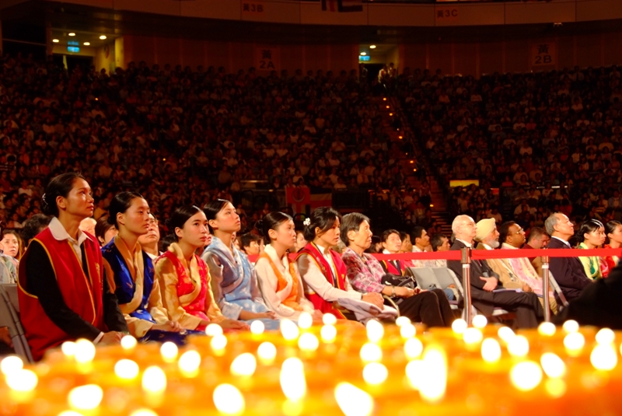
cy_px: 208
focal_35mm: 75
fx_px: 1297
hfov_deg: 27.0
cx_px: 311
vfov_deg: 18.2
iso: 400
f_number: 4.8
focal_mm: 50
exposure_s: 1/30
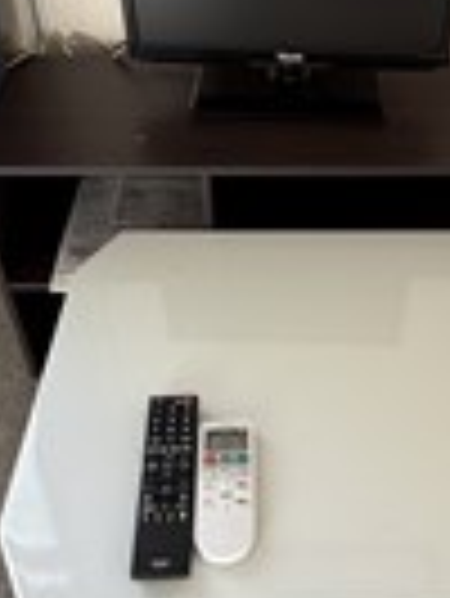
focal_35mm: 42
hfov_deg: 34.1
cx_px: 302
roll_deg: -2.3
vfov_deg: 44.6
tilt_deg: -40.5
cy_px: 252
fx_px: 727
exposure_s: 1/109
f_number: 2.2
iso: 50
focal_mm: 2.22
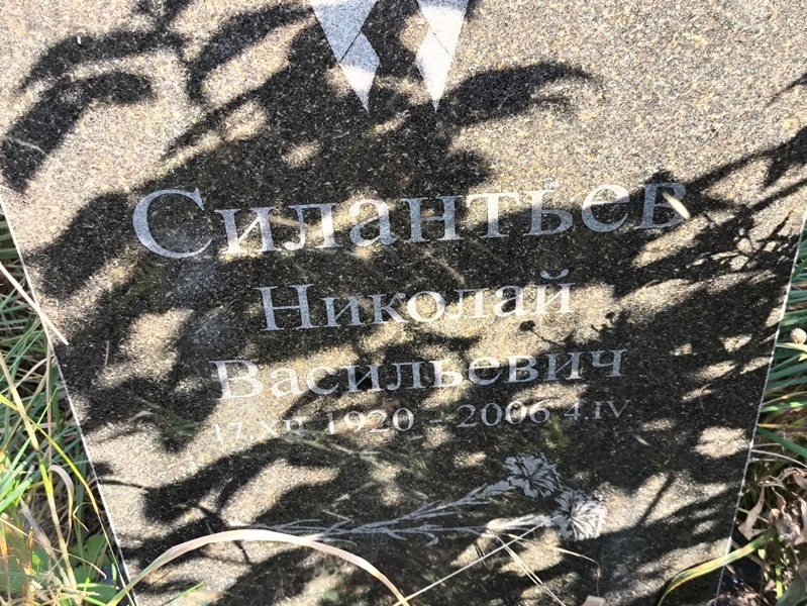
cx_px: 404
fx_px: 1166
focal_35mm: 50
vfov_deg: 29.1
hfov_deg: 38.2
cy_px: 303
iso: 50
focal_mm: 4.71
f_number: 1.7
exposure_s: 1/171
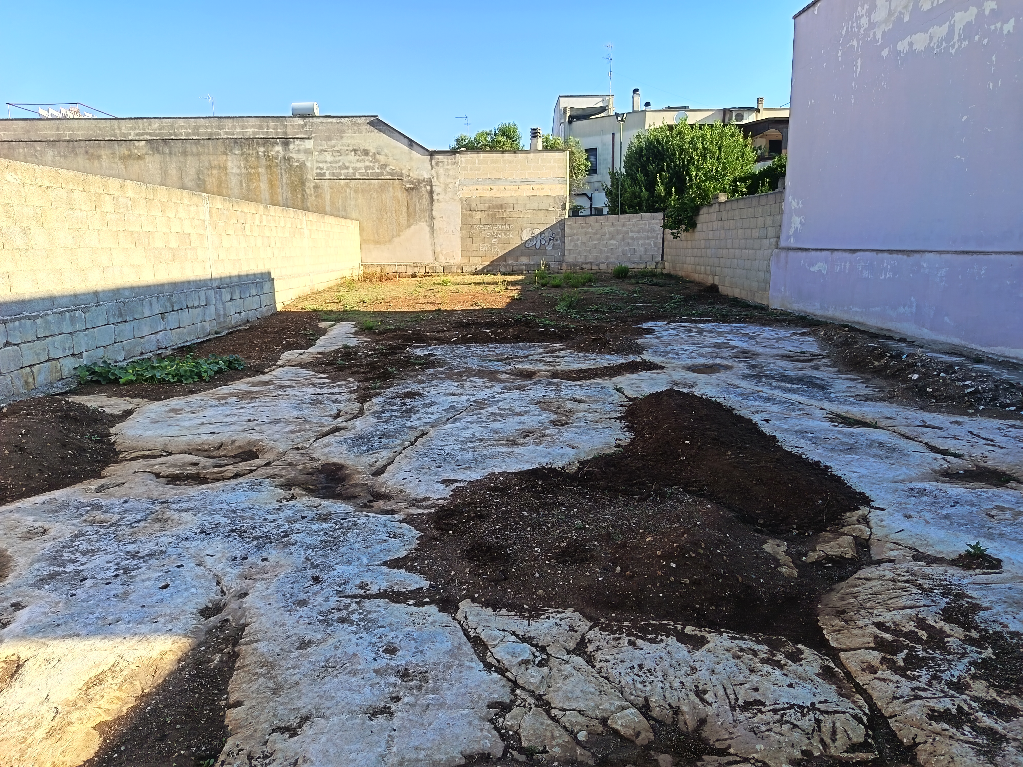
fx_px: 709
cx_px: 512
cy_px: 384
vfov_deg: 56.8
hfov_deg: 71.6
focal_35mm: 24
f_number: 1.75
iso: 100
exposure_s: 1/286
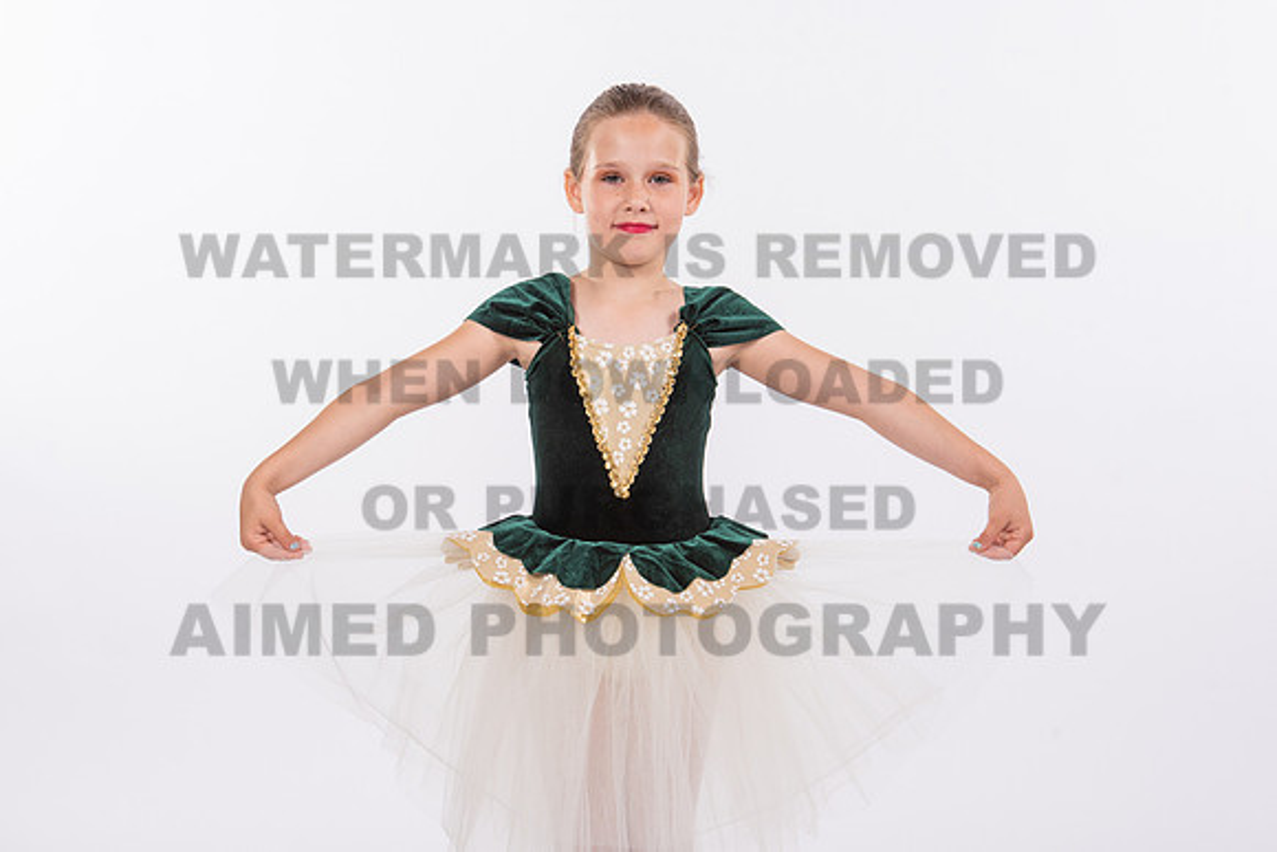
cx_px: 617
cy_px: 414
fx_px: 4974
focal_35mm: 140
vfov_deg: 9.8
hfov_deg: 14.6
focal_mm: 125
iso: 250
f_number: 11
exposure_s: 1/160
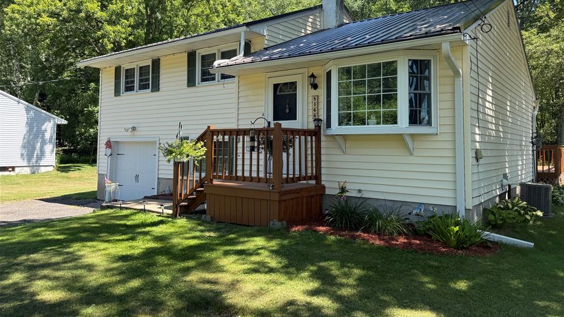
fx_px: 404
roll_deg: -0.4
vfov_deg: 42.7
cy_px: 125
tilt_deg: +4.3
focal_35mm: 27
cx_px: 291
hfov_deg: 69.8
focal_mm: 6.76
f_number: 1.78
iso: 100
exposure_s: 1/1091
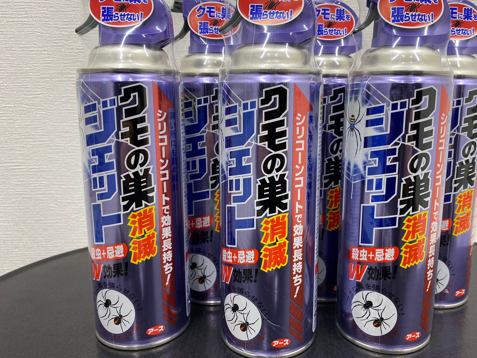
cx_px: 265
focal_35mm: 29
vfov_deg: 48.2
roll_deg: -1.6
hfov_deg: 61.5
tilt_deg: -9.3
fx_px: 400
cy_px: 166
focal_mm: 4.25
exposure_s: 1/60
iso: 64
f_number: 1.8
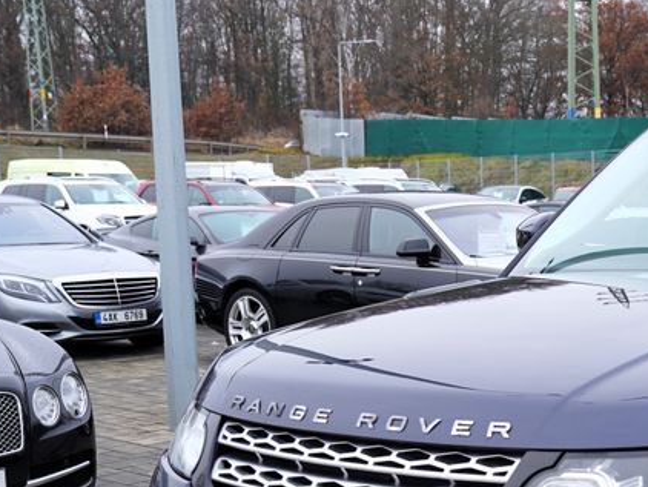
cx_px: 666
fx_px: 1311
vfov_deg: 20.4
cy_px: 472
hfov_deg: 26.1
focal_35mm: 70
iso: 100
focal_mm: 30
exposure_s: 1/80
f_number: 4.5
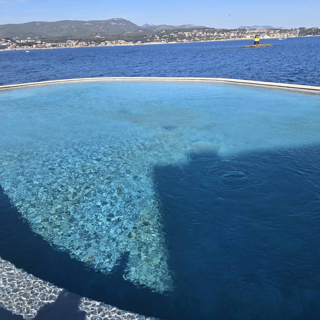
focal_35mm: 28
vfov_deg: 57.3
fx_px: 293
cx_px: 165
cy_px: 163
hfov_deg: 57.3
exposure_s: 1/2921
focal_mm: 5.4
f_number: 1.8
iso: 50
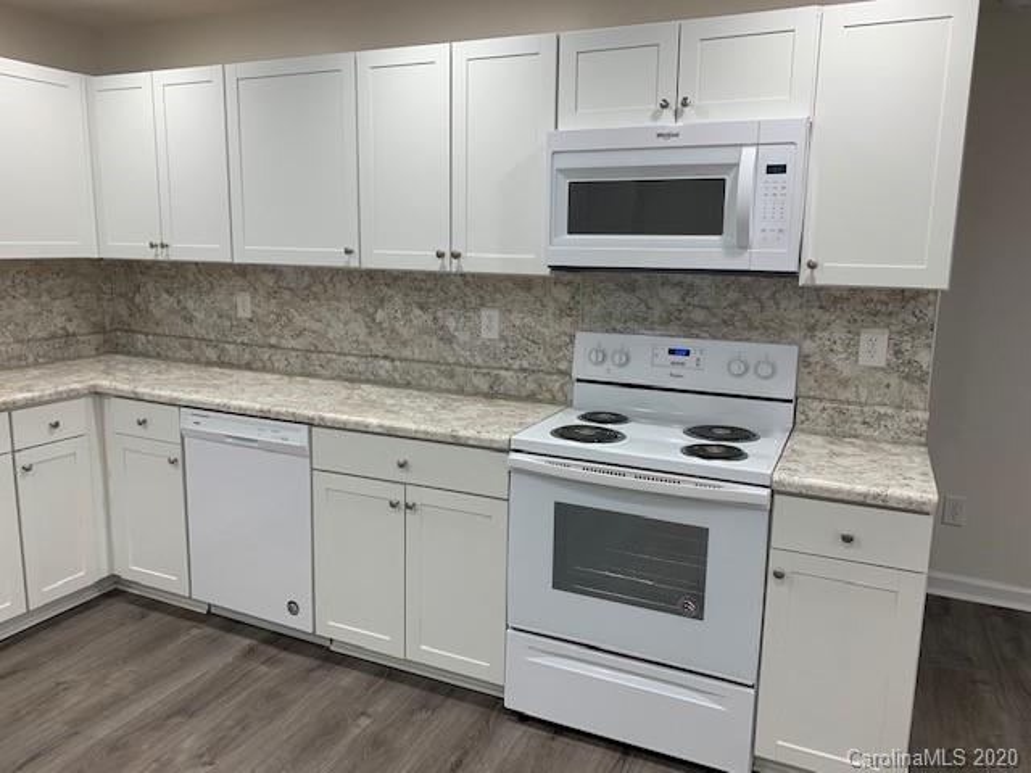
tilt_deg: -10.0
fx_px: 774
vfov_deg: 53.1
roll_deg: -1.6
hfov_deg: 67.3
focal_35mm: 26
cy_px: 386
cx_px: 516
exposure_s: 1/120
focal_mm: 4.25
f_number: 1.8
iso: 64
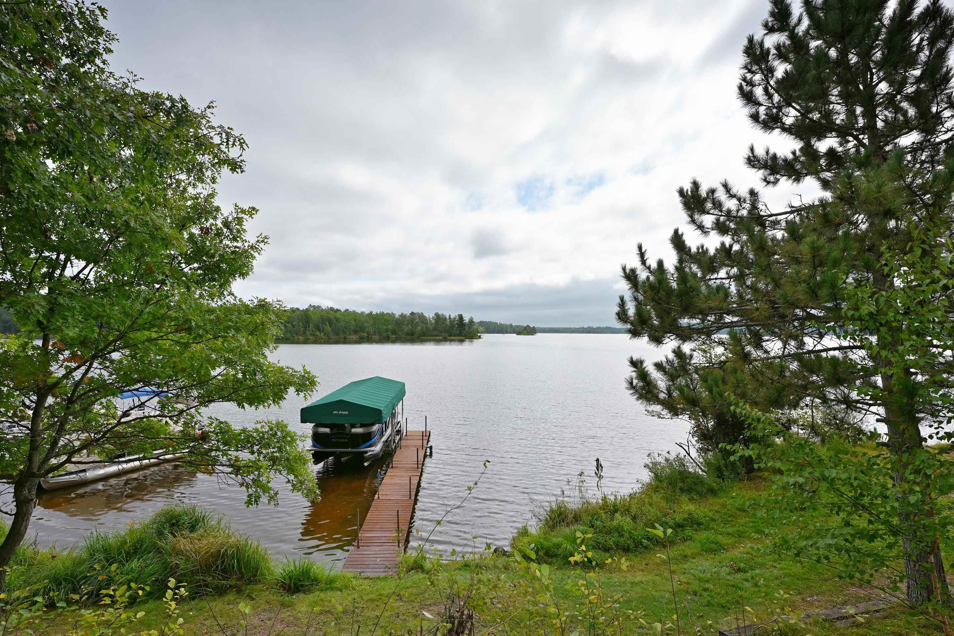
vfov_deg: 71.9
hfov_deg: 94.8
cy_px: 334
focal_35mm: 17
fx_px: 438
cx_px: 450
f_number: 5.6
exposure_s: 1/2000
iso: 250
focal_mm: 15.5
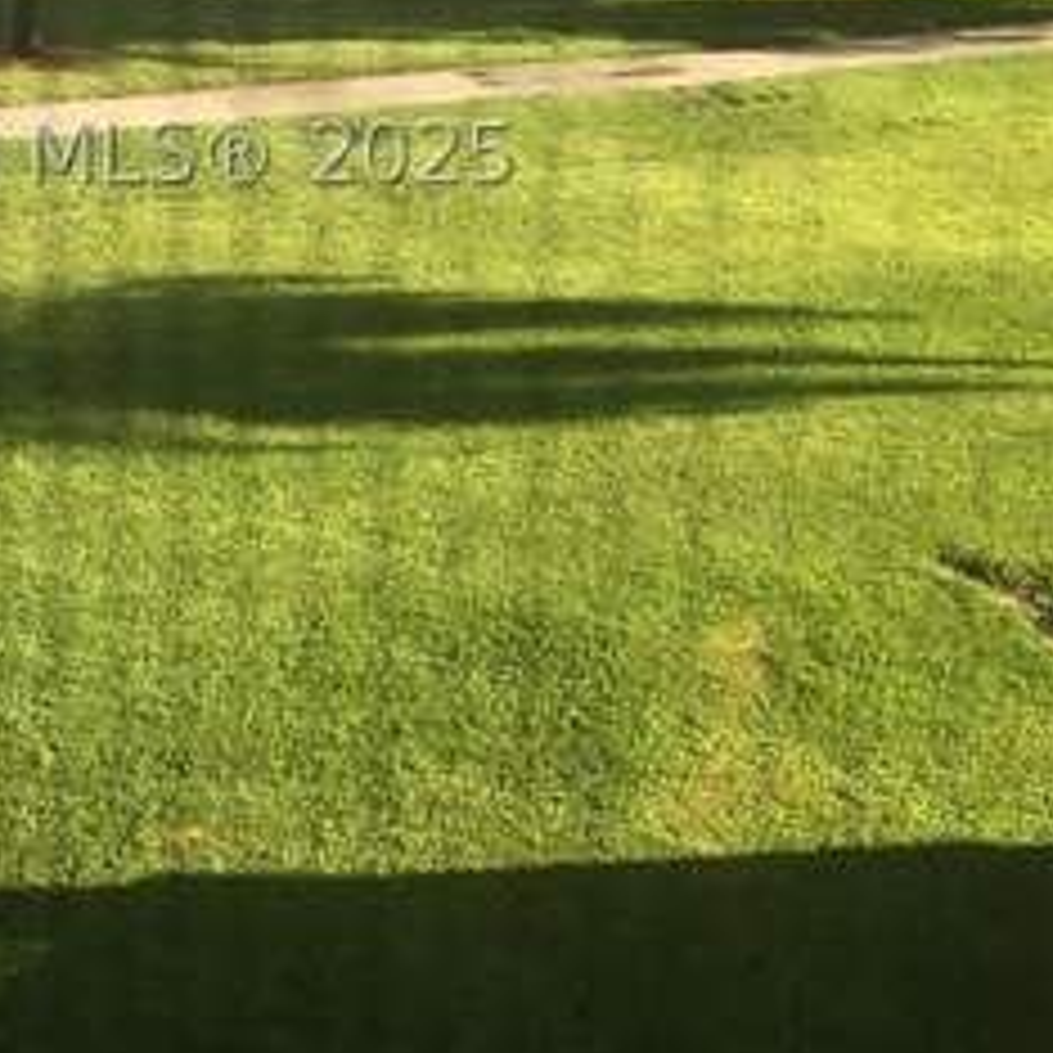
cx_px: 198
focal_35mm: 70
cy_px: 153
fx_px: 2409
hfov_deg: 24.2
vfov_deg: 24.1
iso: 25
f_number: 2.2
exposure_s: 1/516
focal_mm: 4.15
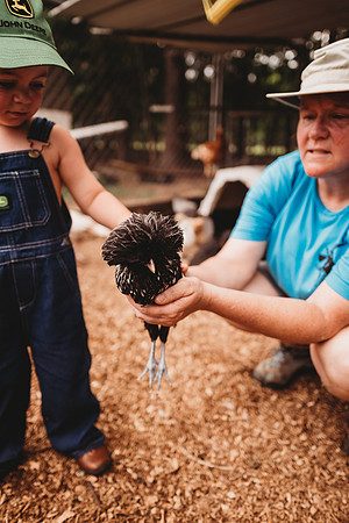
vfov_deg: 73.7
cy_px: 262
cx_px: 174
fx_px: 349
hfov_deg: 53.1
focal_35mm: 24
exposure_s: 1/500
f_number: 2.2
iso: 100
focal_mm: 24
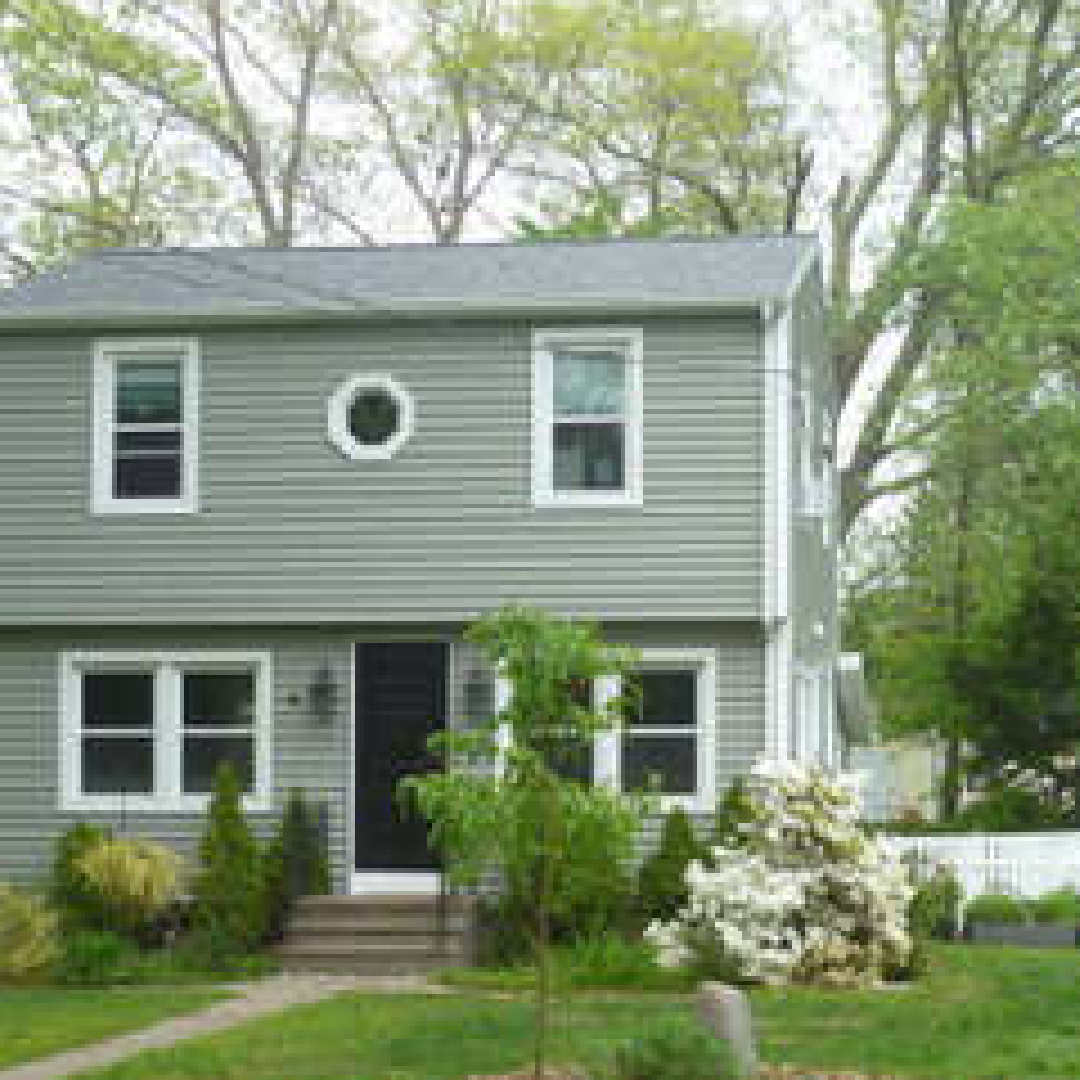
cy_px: 788
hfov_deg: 20.4
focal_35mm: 85
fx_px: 3000
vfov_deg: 20.3
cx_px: 644
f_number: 3.4
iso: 80
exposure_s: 1/200
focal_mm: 8
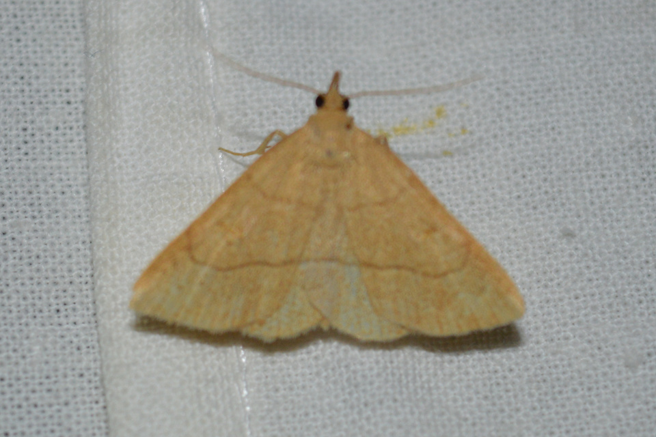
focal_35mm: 82
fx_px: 1503
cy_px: 218
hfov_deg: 24.6
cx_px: 328
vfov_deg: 16.6
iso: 500
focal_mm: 55
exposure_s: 1/60
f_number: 5.6
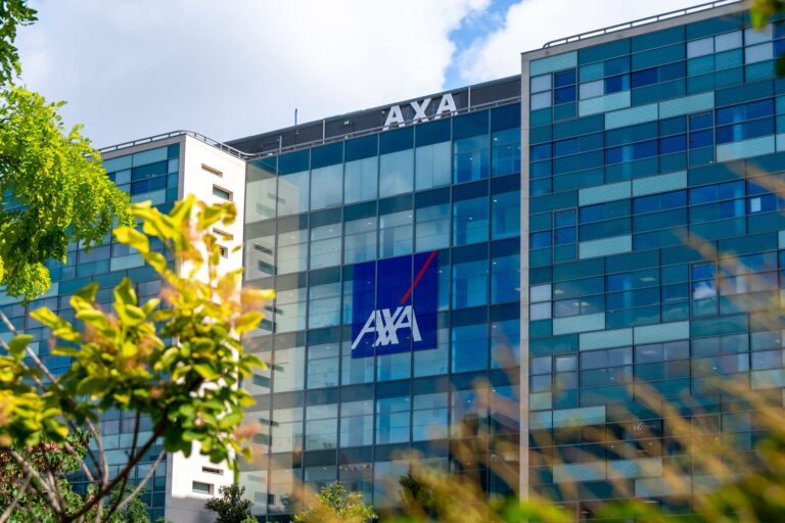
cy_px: 262
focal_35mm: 60
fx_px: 1308
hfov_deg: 33.4
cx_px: 392
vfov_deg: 22.6
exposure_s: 1/500
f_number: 7.1
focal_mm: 40
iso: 100
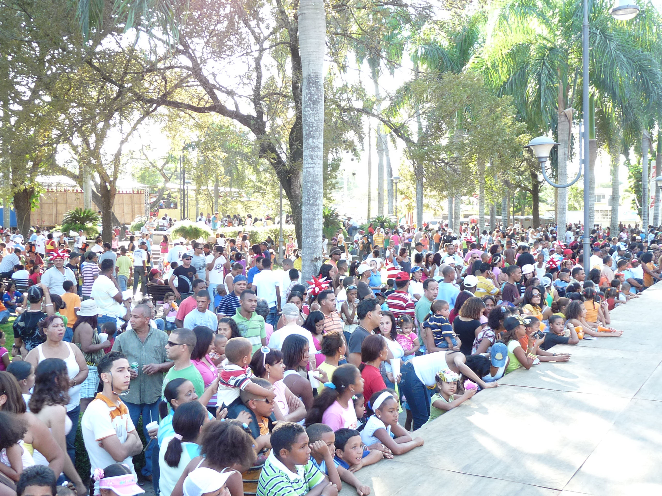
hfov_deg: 46.8
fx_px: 765
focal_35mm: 40
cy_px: 248
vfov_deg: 36.0
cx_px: 331
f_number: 2.8
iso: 100
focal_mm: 4.9
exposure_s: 1/60
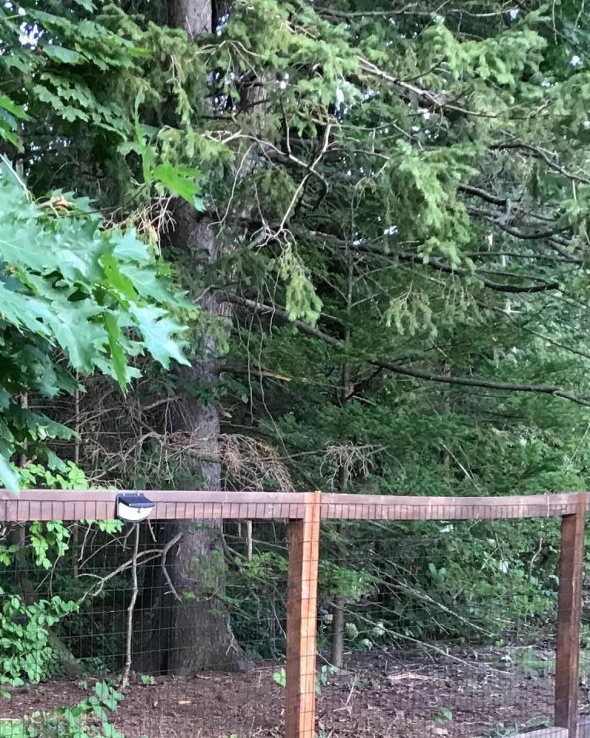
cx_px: 14
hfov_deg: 23.3
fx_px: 1376
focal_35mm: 63
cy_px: 572
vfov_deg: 29.5
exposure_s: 1/30
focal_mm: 3.3
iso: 32
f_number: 2.4
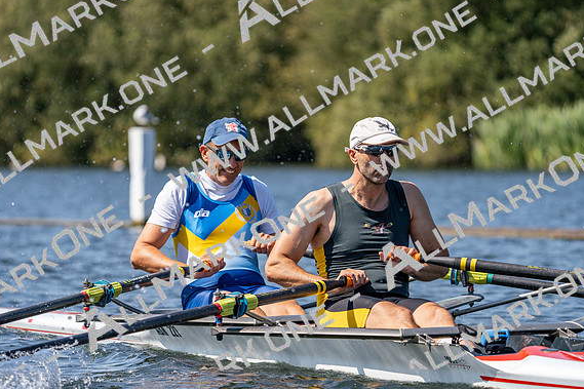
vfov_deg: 4.4
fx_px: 5011
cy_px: 193
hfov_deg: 6.7
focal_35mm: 309
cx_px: 295
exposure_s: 1/2000
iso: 320
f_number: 6.3
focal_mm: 303
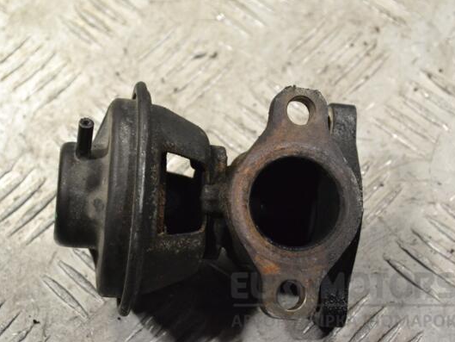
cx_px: 215
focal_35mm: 85
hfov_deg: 23.0
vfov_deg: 17.4
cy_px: 171
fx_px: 1118
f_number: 8
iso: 3200
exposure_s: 1/250
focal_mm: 52
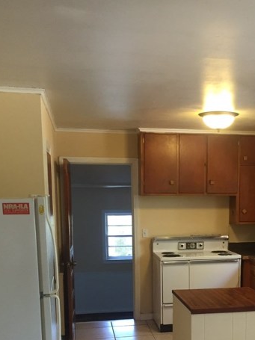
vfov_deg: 37.6
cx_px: 194
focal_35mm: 49
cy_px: 269
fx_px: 482
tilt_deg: -8.7
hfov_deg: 29.2
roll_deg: +0.3
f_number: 2.2
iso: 125
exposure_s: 1/30
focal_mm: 4.15
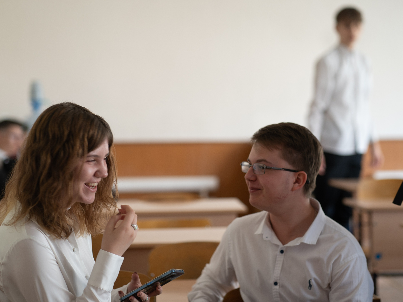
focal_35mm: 97
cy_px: 145
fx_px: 1129
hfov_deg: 20.2
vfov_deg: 15.2
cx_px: 210
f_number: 2.5
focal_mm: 85
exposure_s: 1/125
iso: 160
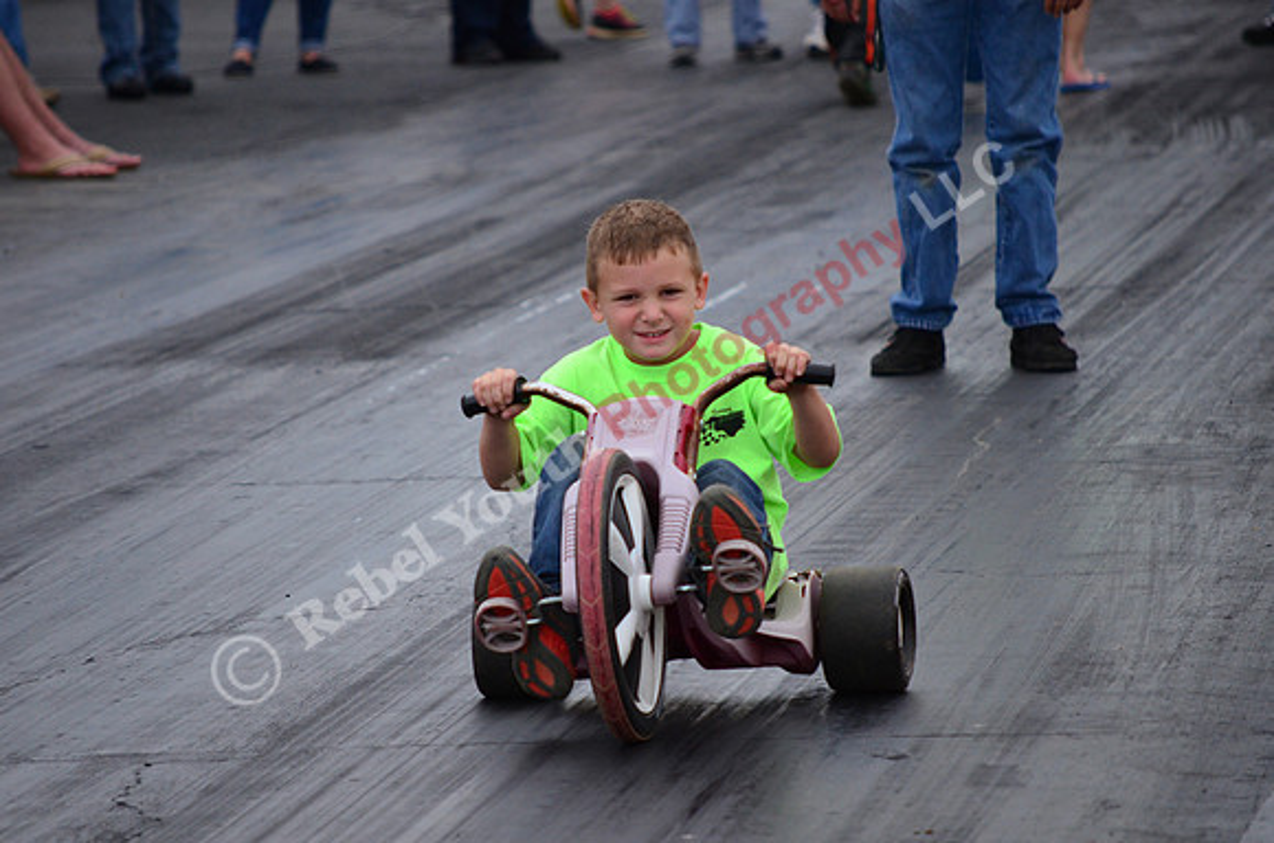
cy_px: 422
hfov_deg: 6.9
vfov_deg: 4.6
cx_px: 637
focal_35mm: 300
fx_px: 10593
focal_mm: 200
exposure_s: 1/2500
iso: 1000
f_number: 6.3
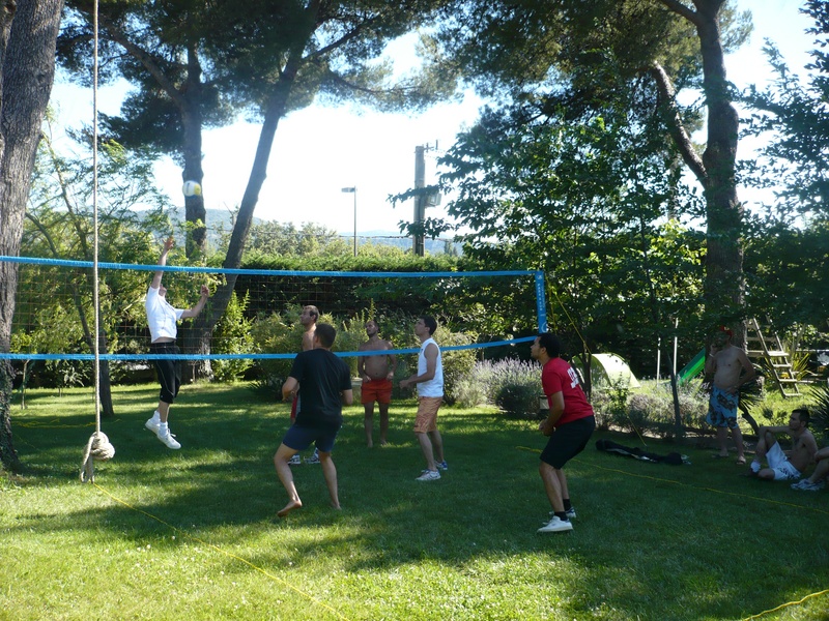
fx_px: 838
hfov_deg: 52.6
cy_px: 310
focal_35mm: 35
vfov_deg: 40.7
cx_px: 414
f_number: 2.8
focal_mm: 5.8
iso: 100
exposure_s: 1/320
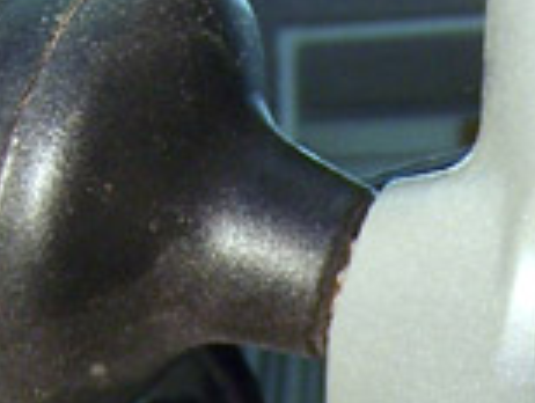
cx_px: 570
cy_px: 875
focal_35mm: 154
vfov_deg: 9.0
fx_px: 2384
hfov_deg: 12.6
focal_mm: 5.5
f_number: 3.4
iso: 100
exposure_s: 1/30
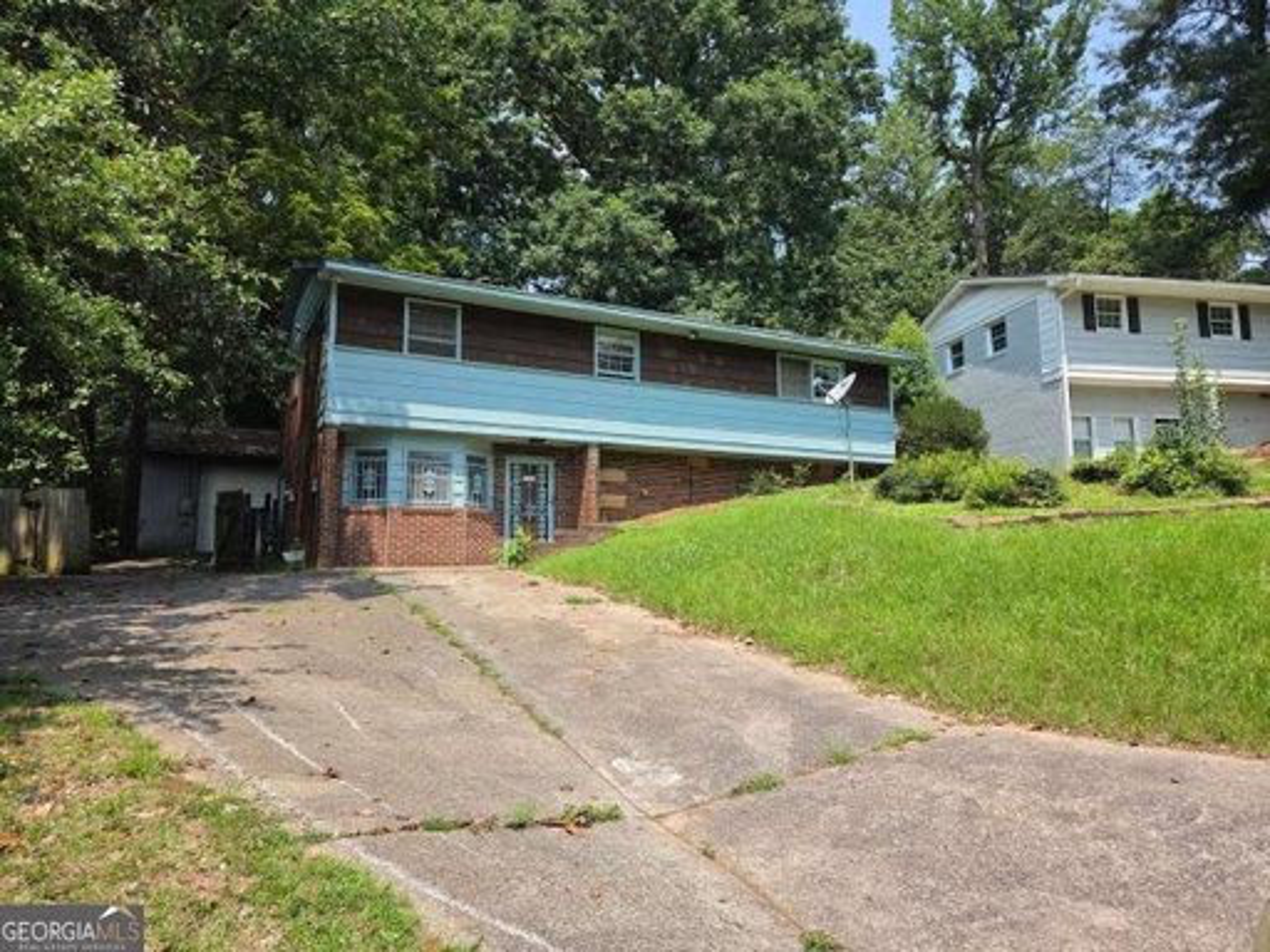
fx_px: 844
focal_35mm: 23
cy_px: 476
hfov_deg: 73.9
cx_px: 635
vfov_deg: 58.9
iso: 80
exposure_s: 1/2296
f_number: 1.8
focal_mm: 5.4
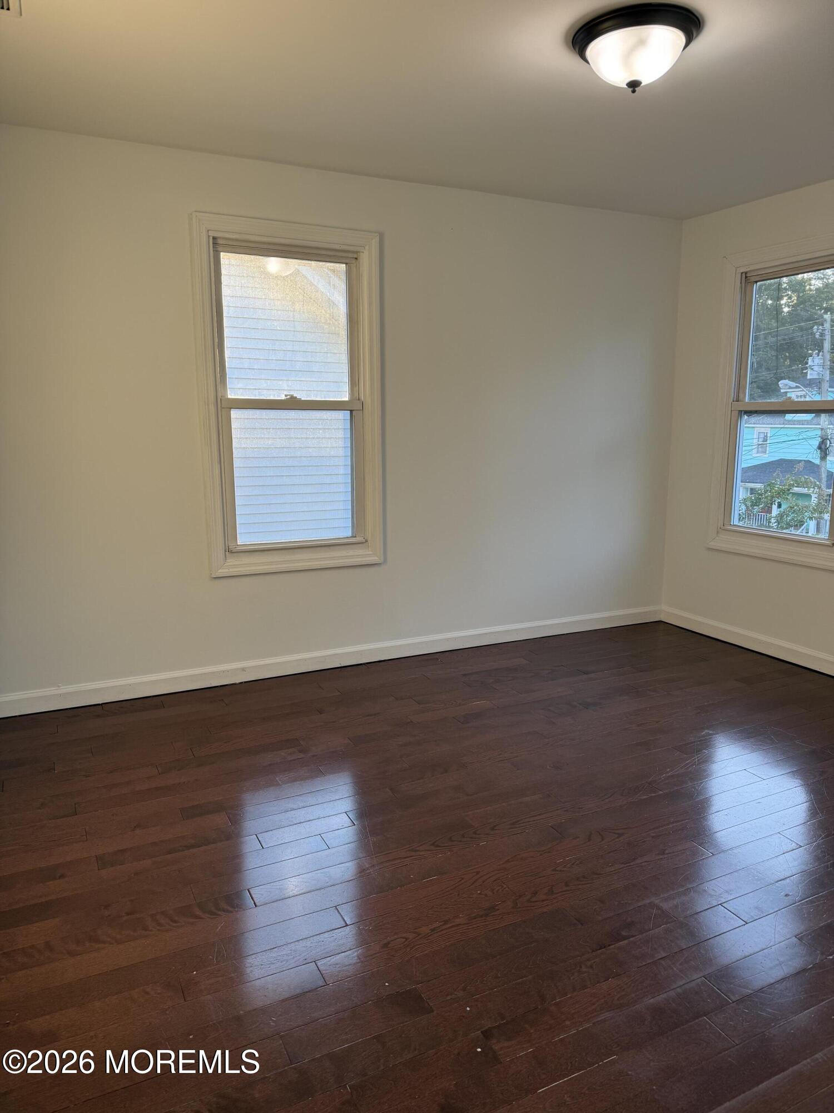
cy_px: 556
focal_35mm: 24
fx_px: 771
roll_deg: -0.5
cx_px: 417
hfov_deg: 56.8
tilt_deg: -8.4
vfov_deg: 71.6
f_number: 1.78
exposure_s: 1/120
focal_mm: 6.76
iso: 100
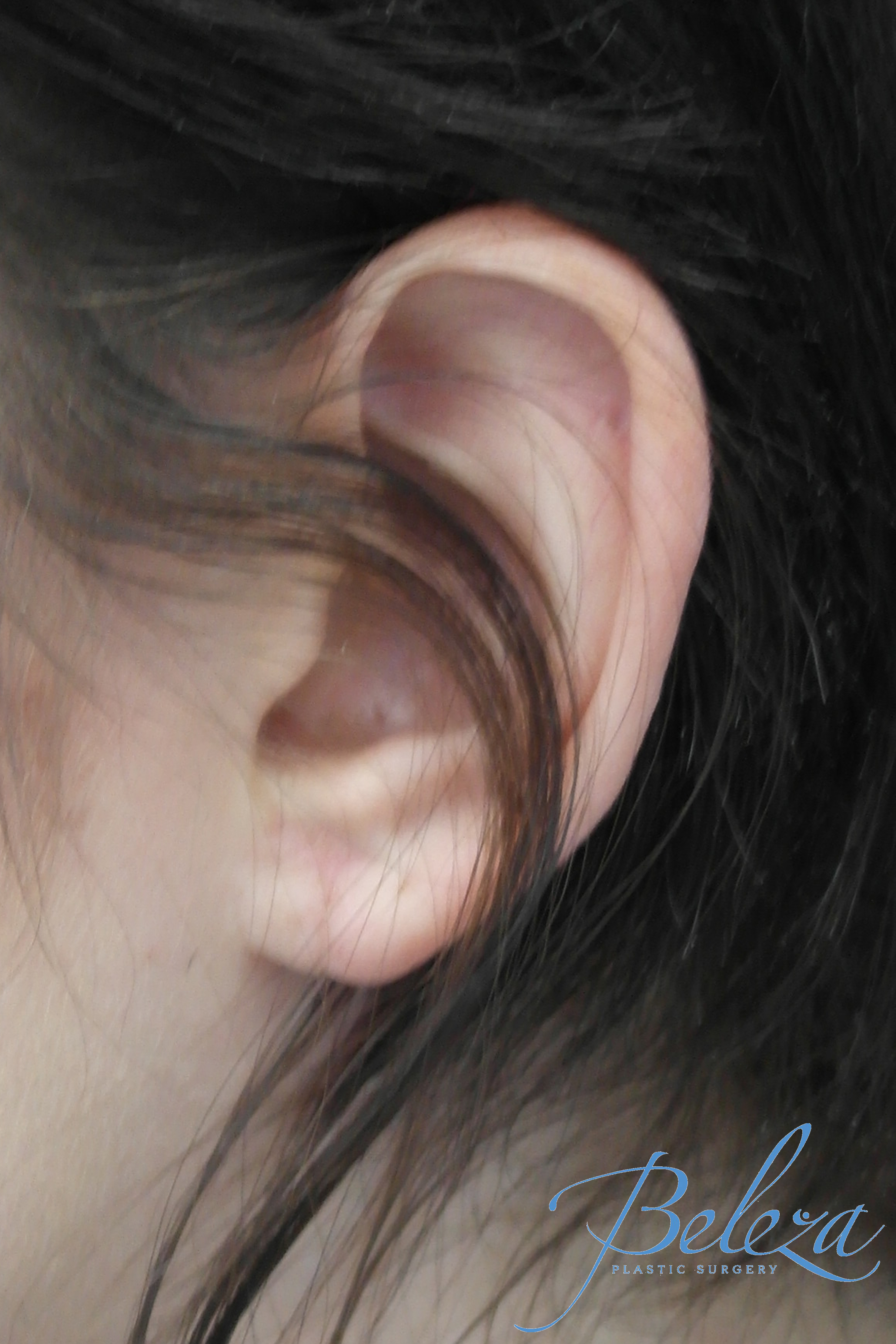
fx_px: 2165
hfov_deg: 23.4
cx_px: 448
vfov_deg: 34.5
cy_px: 672
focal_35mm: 58
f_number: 5
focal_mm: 38
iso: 400
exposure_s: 1/30
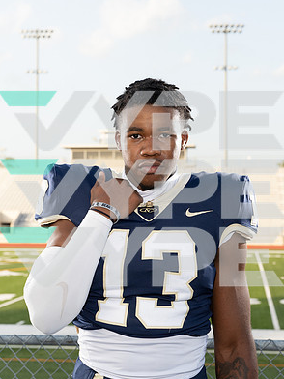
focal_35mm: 75
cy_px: 190
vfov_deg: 26.0
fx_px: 820
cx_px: 143
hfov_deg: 19.6
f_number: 8
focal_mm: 68
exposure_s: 1/250
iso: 400
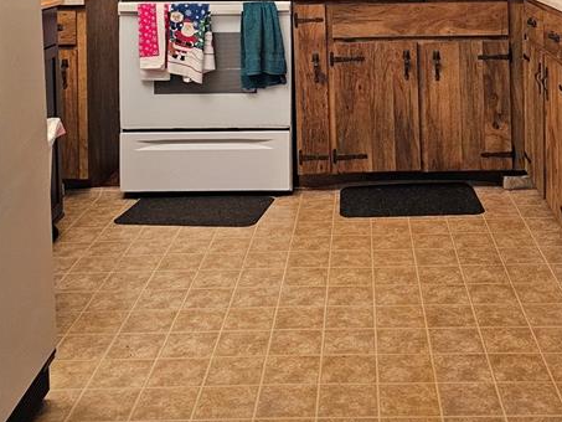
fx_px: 844
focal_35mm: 52
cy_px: -10
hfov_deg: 36.5
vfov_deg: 26.4
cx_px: 368
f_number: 1.7
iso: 1000
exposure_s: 1/120
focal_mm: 6.3
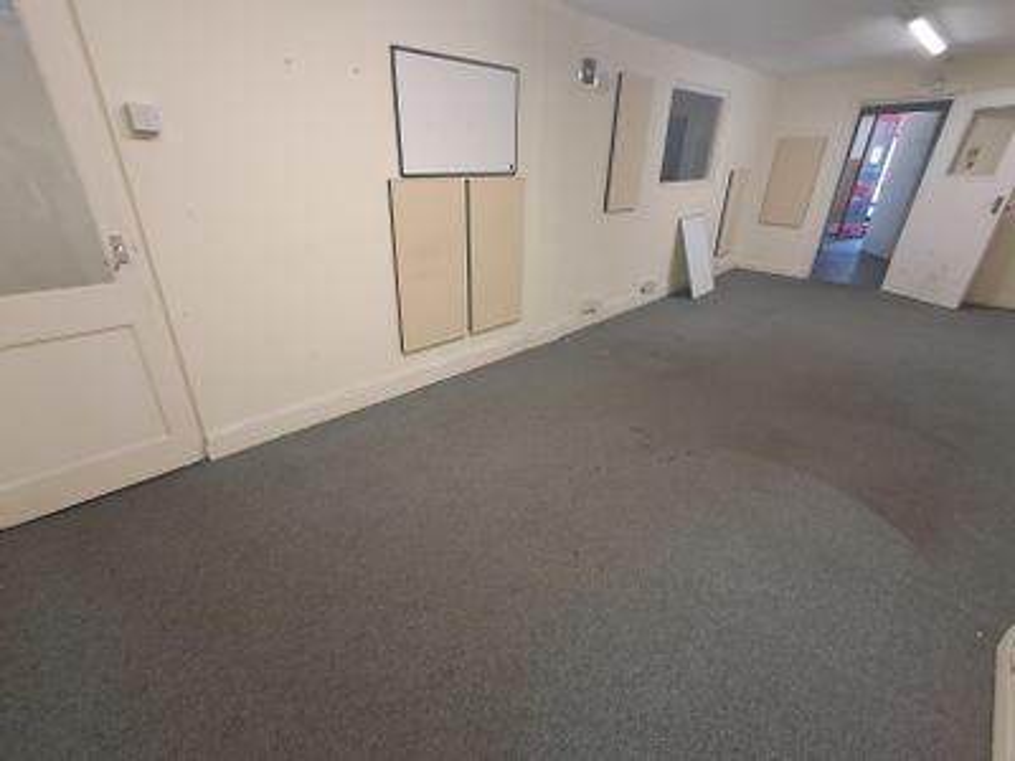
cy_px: 380
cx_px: 508
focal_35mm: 16
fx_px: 469
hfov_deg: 94.5
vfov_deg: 78.1
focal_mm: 1.64
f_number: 2.2
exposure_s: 1/50
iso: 160
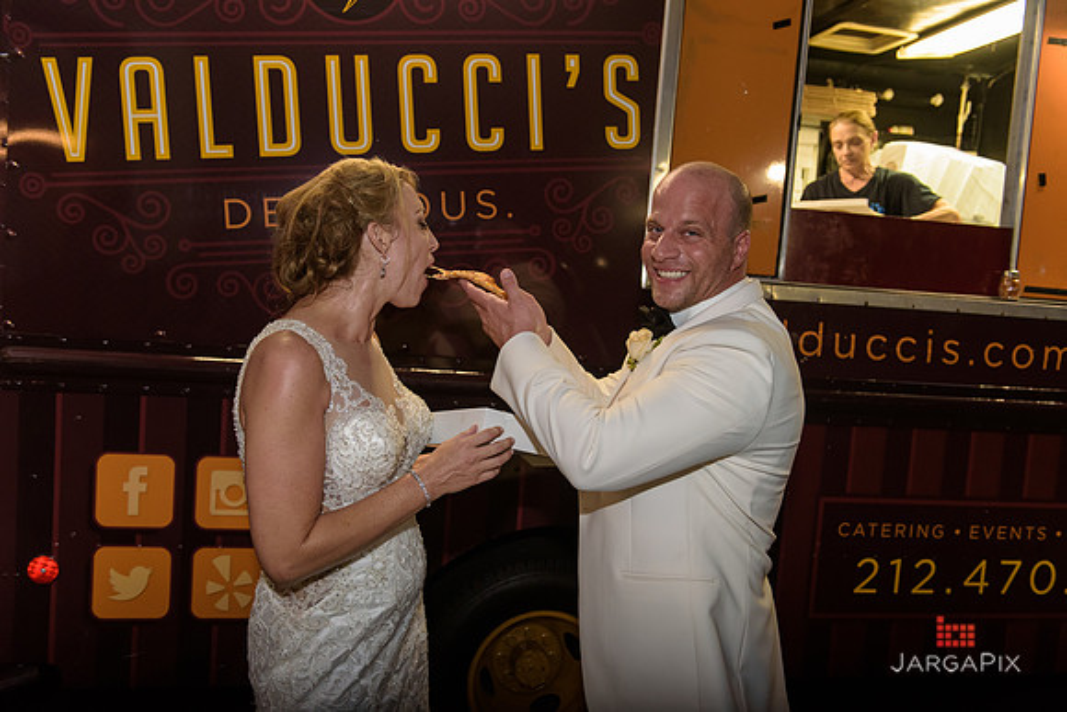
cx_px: 534
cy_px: 356
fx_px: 949
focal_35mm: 32
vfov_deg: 41.1
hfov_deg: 58.7
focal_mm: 32
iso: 1600
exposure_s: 1/125
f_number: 3.2
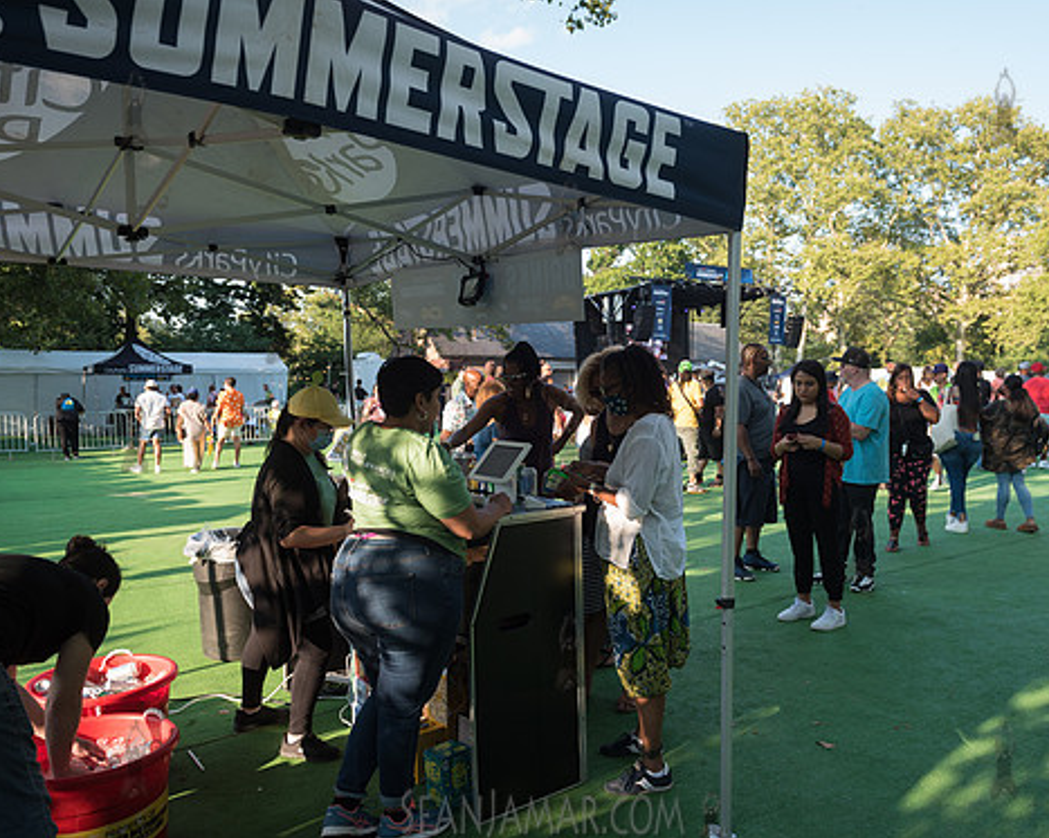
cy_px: 432
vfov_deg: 51.5
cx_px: 568
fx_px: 869
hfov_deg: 62.1
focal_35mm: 28
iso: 200
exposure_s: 1/320
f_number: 4
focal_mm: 24
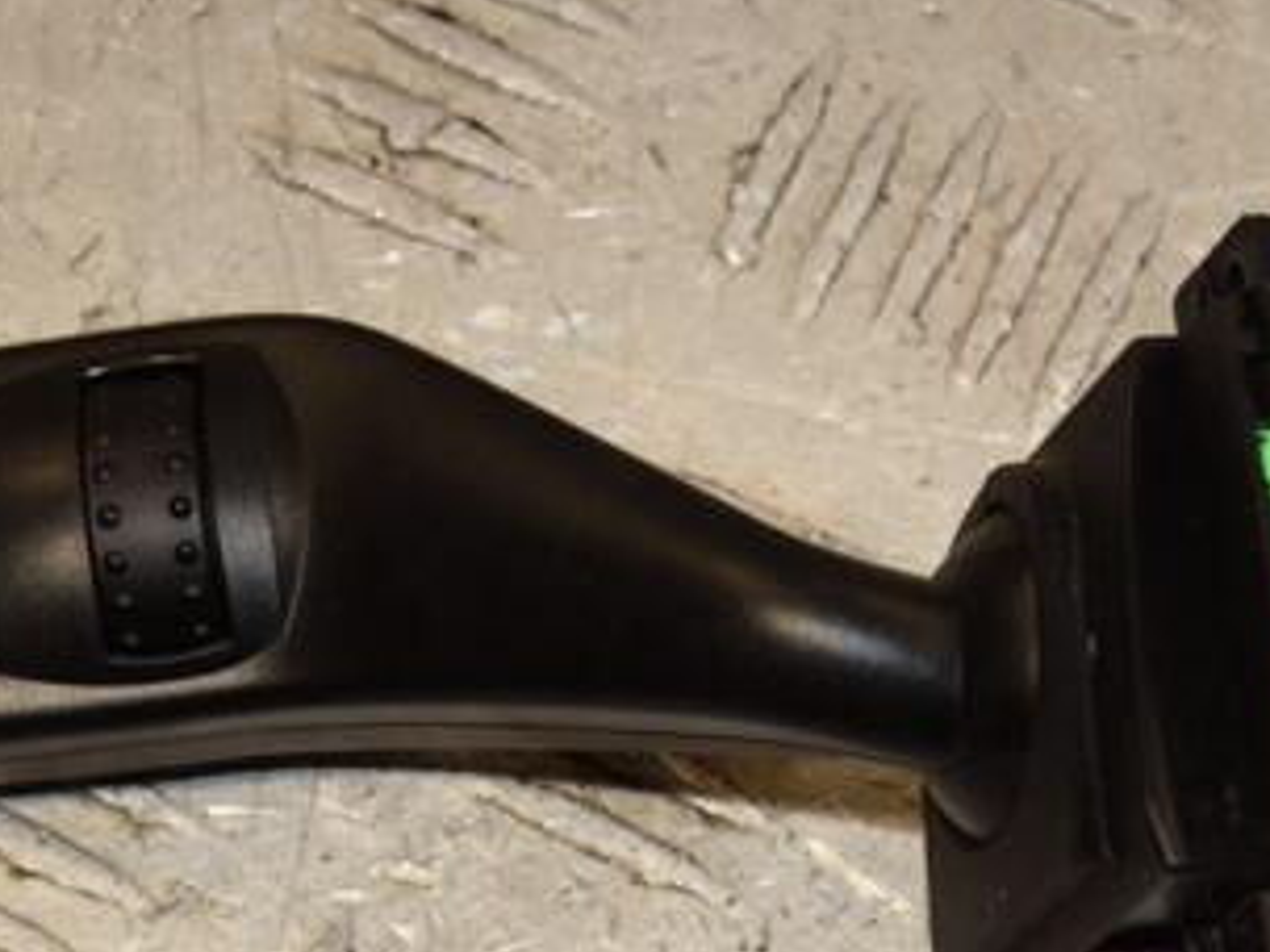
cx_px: 693
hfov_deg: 10.5
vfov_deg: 7.9
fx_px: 6897
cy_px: 685
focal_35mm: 188
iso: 800
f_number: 9
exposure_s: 1/200
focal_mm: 66
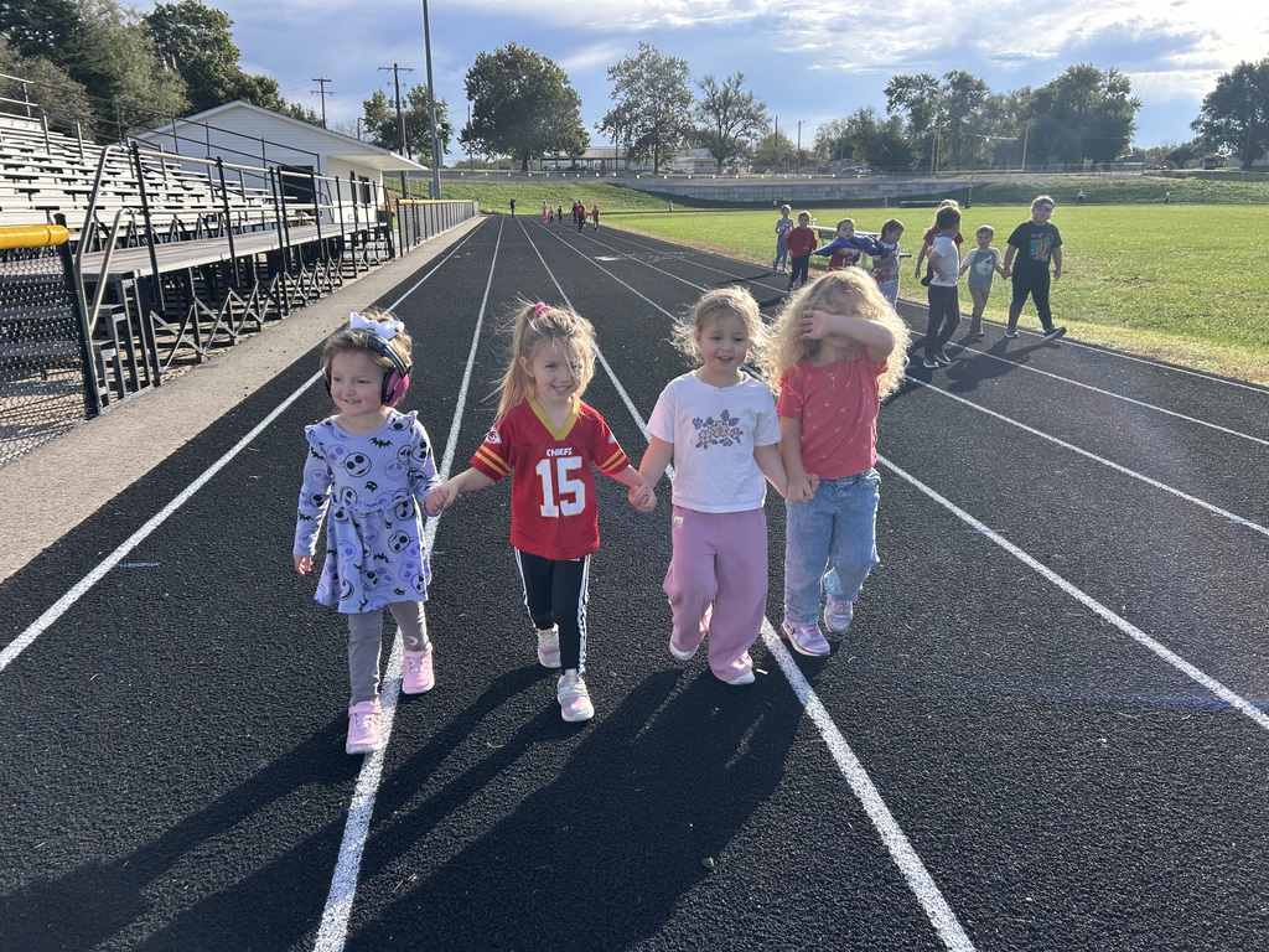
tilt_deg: -17.5
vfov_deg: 53.1
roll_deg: +3.0
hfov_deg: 67.3
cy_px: 476
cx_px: 634
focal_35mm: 26
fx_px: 953
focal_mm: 5.7
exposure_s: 1/1808
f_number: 1.5
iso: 50
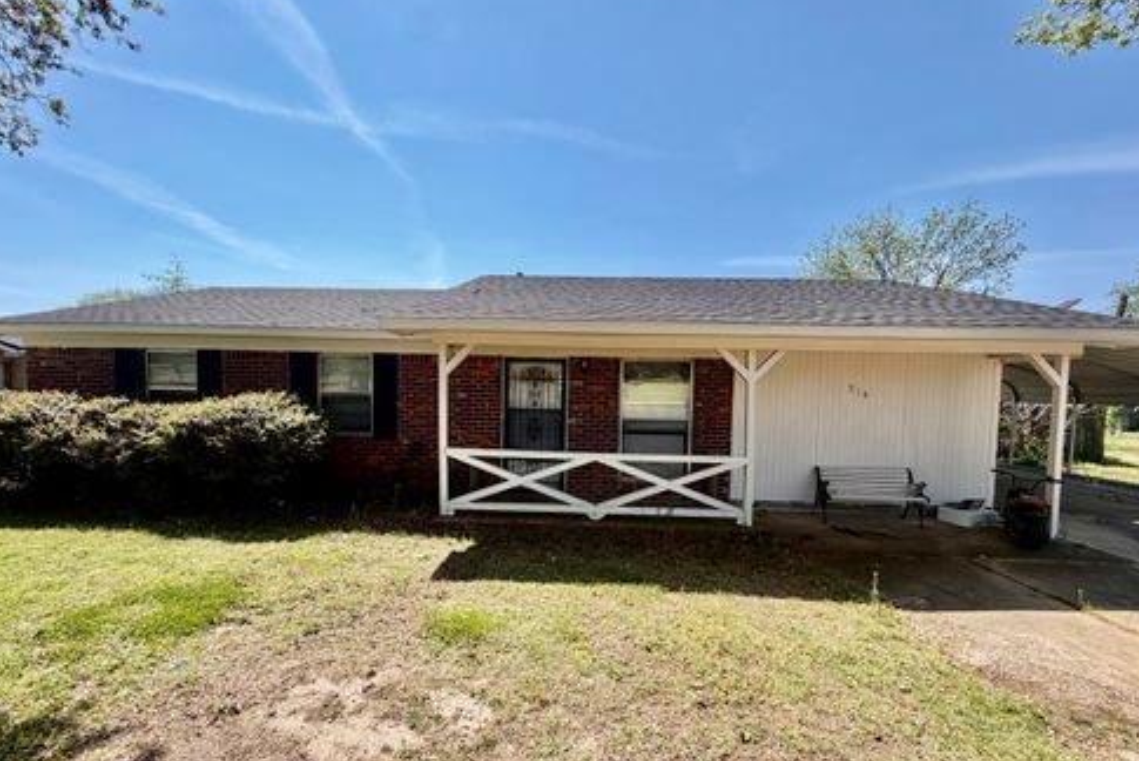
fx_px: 475
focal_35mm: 15
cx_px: 568
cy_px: 415
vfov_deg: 77.2
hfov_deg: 100.4
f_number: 2.2
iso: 20
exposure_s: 1/914
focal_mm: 2.22
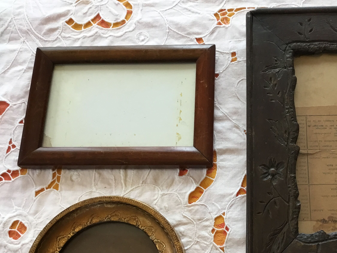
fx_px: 438
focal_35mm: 45
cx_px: 223
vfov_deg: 31.8
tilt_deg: -72.3
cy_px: 179
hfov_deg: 41.6
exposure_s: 1/33
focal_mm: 3.3
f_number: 2.4
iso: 100
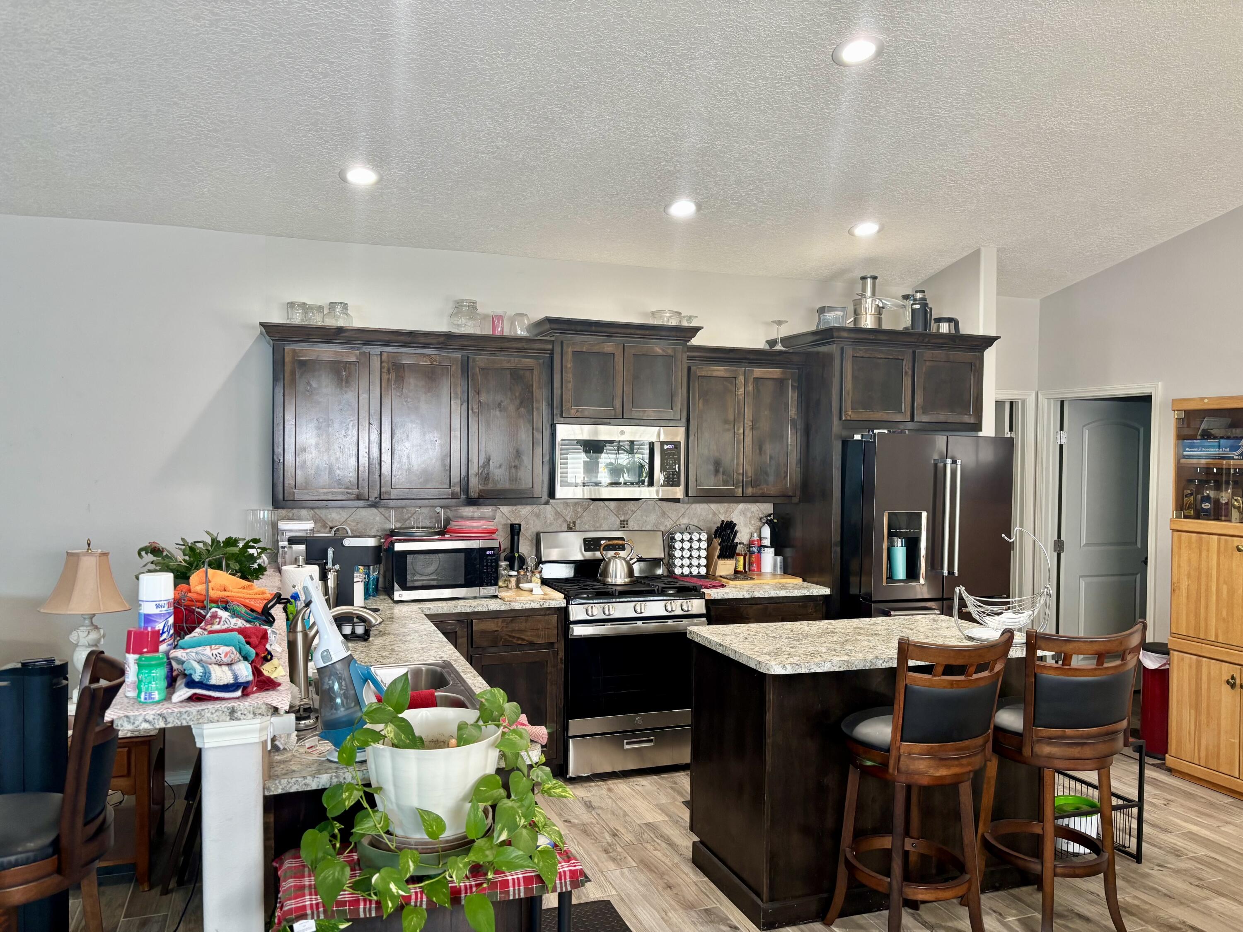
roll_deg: -0.2
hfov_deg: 67.3
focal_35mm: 26
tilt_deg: -1.6
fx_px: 934
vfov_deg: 53.1
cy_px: 466
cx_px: 622
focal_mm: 5.96
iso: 125
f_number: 1.6
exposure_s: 1/60
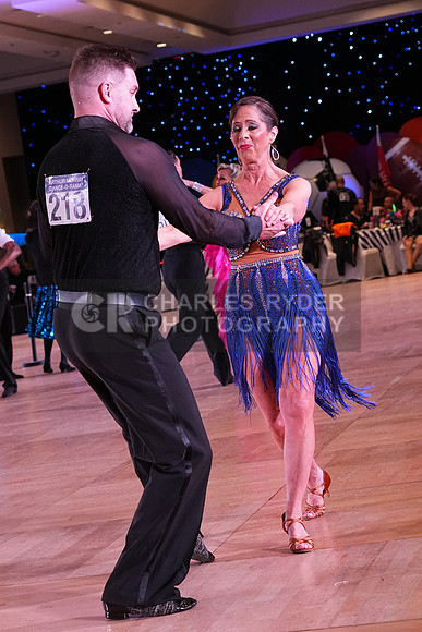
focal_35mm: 96
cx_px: 211
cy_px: 316
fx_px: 1687
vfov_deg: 21.2
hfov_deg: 14.3
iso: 3200
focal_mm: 64
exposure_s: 1/400
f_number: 5
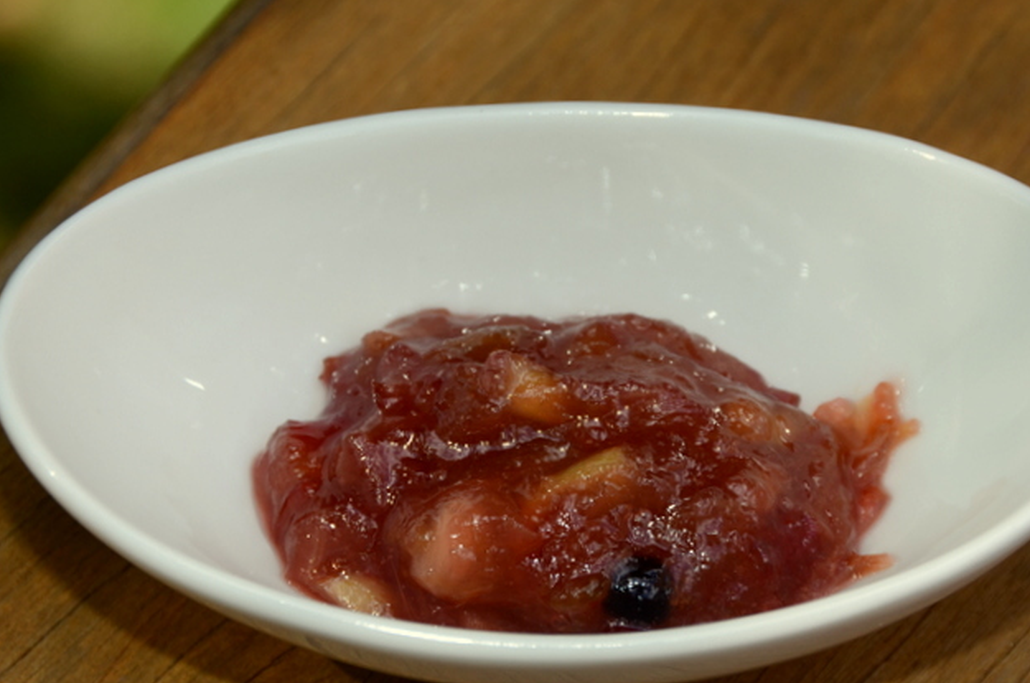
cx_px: 595
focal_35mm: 202
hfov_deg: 10.2
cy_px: 403
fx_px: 5757
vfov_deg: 6.8
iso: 200
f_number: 9
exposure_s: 1/250
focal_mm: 105
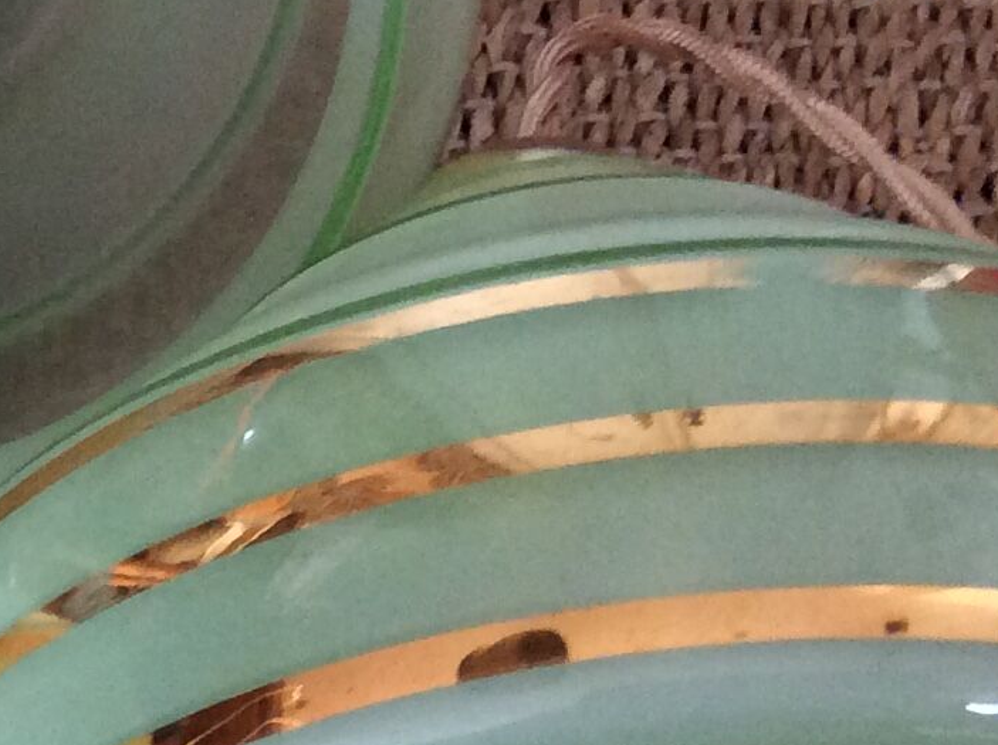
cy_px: 539
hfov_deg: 16.0
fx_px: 3397
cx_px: -210
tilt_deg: -64.5
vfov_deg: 12.5
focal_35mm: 118
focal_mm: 3.3
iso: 125
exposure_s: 1/25
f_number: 2.4
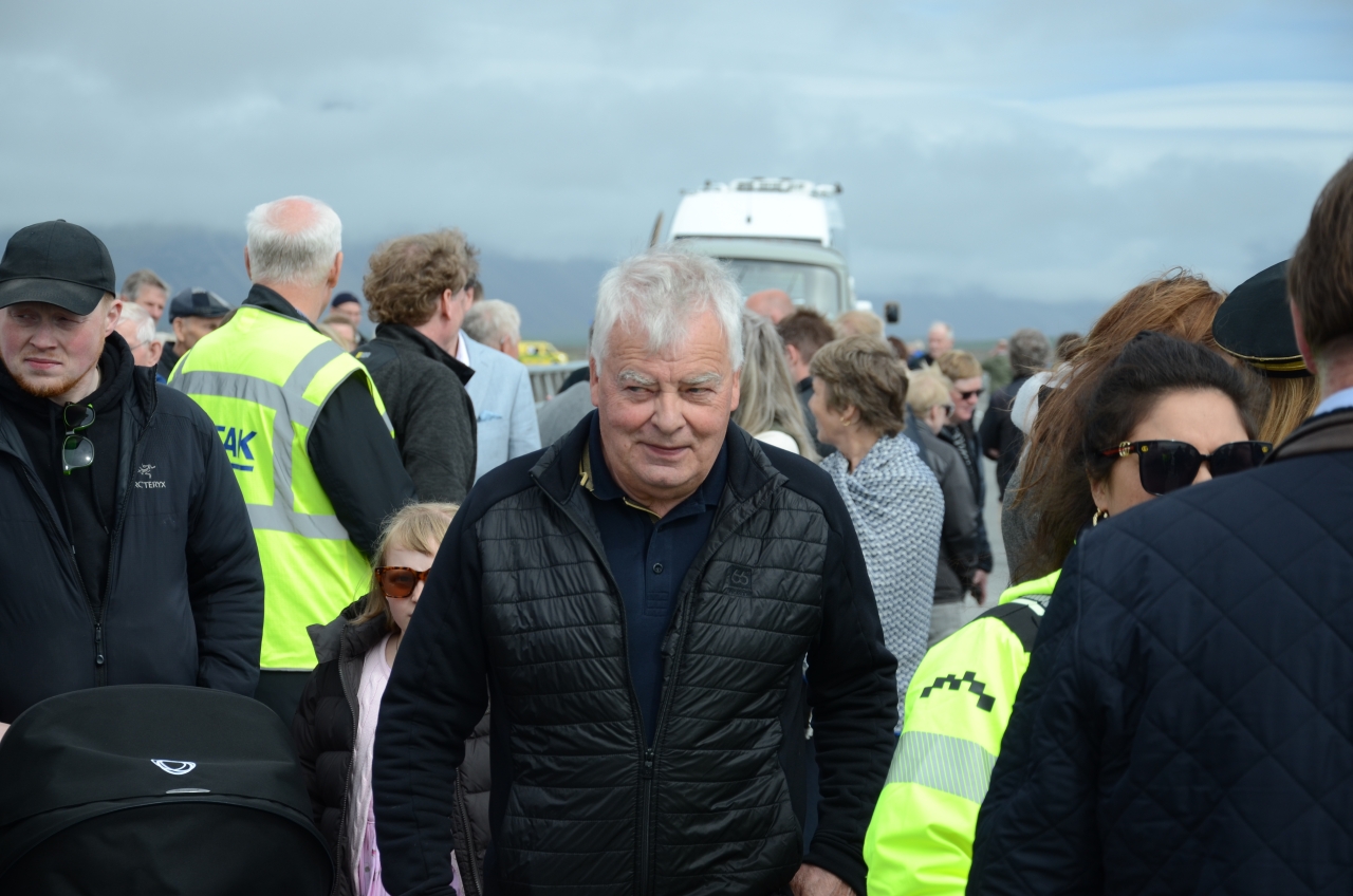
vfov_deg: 13.8
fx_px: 3713
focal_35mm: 99
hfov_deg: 20.7
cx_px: 676
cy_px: 448
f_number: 5.6
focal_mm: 66
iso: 200
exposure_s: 1/800
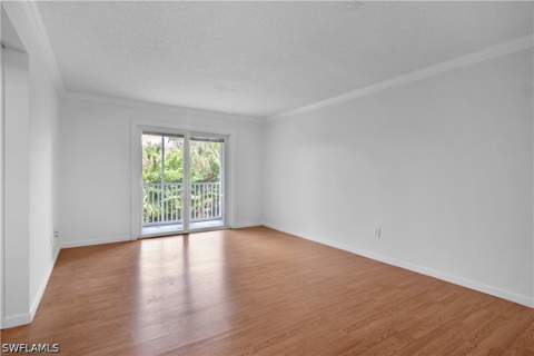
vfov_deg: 67.4
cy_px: 178
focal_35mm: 18
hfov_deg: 90.0
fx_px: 267
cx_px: 267
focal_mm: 12
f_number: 3.5
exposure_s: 1/20
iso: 220
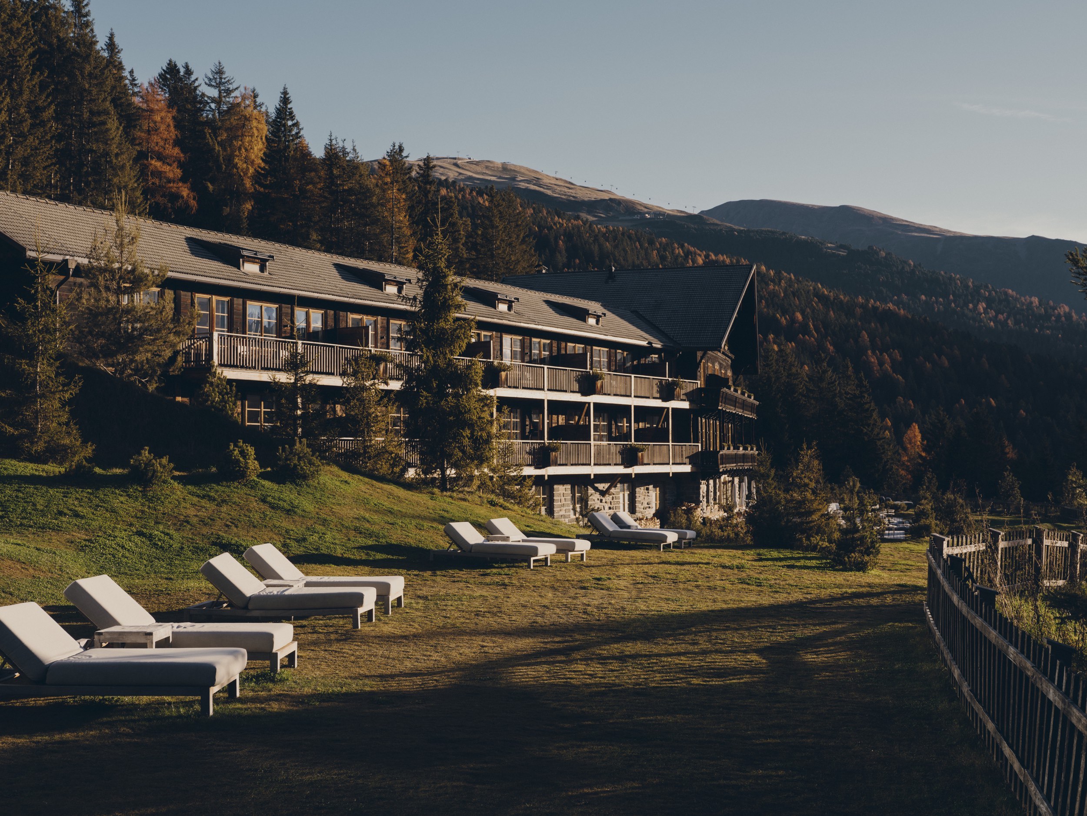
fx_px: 1350
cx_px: 544
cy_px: 408
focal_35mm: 43
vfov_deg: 33.6
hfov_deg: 43.9
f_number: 7.1
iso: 125
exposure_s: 1/250
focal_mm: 54.6
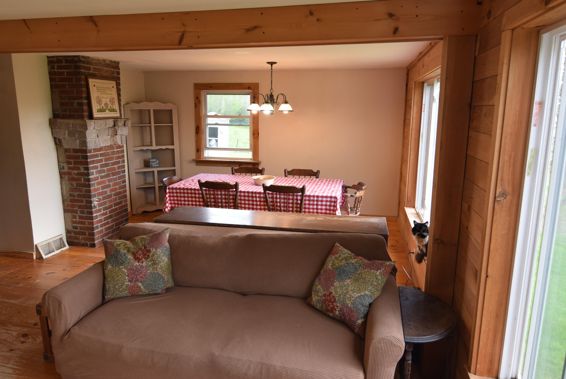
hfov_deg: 73.7
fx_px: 378
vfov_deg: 53.2
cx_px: 283
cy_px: 190
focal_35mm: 24
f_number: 4.5
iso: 400
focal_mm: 16
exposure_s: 1/80
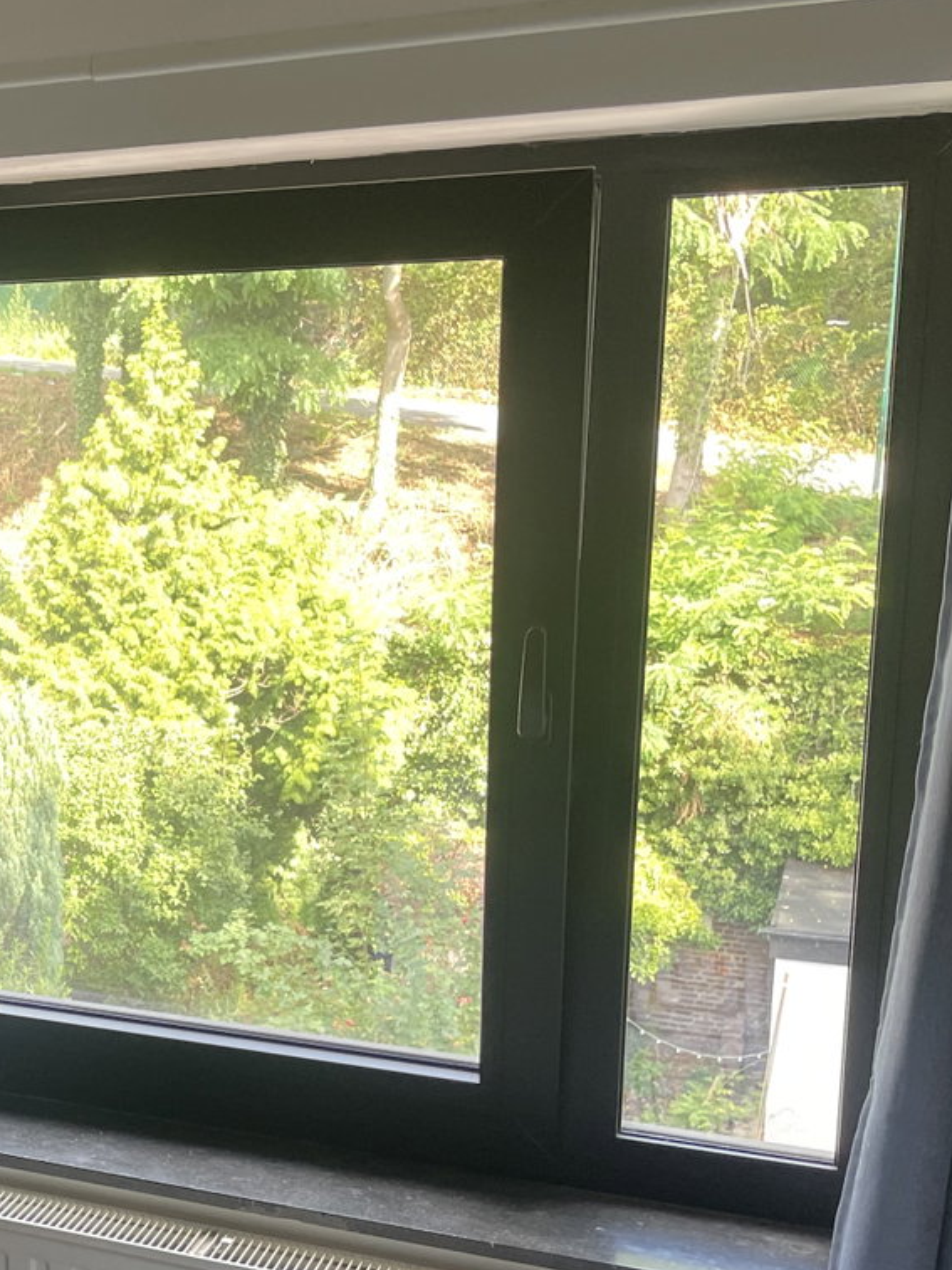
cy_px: 748
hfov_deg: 23.4
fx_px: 2017
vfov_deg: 34.8
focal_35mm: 55
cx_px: -299
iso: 80
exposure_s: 1/121
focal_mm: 4.2
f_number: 1.6
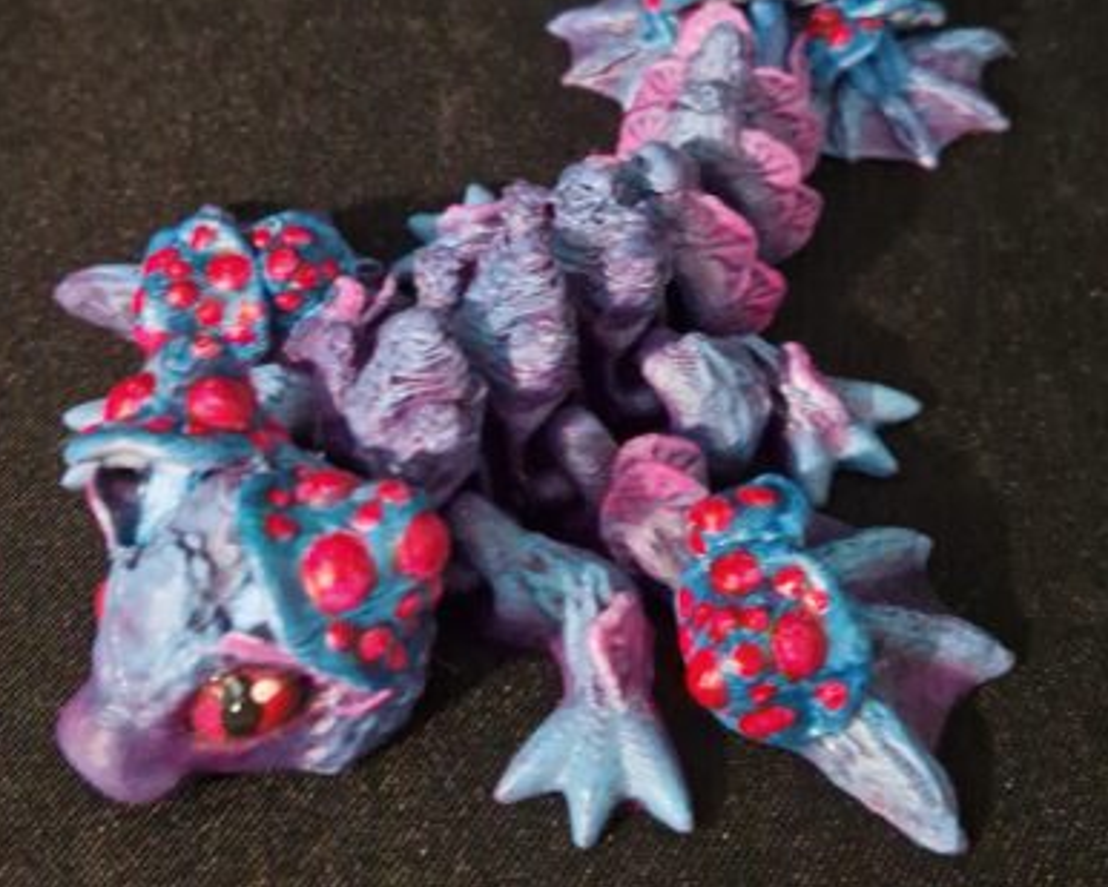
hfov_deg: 57.2
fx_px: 1017
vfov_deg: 46.2
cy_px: 280
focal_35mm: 31
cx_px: 540
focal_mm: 5.4
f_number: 1.8
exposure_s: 1/17
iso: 1000
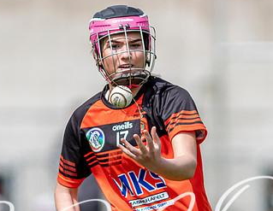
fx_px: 10190
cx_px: 97
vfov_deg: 1.2
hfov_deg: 1.5
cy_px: 205
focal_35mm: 1277
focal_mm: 300
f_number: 2.8
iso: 100
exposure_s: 1/2000
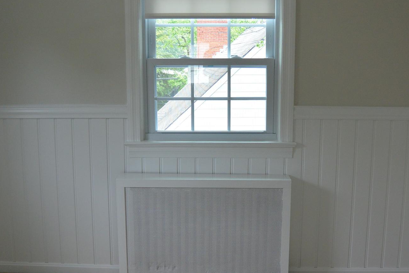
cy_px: 169
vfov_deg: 29.2
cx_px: 221
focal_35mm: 46
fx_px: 523
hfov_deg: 42.7
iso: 280
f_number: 4
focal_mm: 10.9
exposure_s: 1/125
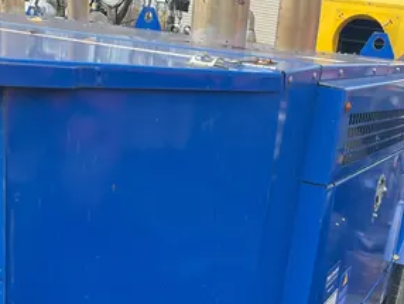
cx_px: 273
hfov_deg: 37.7
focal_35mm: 50
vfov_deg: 28.6
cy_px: 235
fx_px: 584
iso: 40
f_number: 1.6
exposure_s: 1/281
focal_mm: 5.1
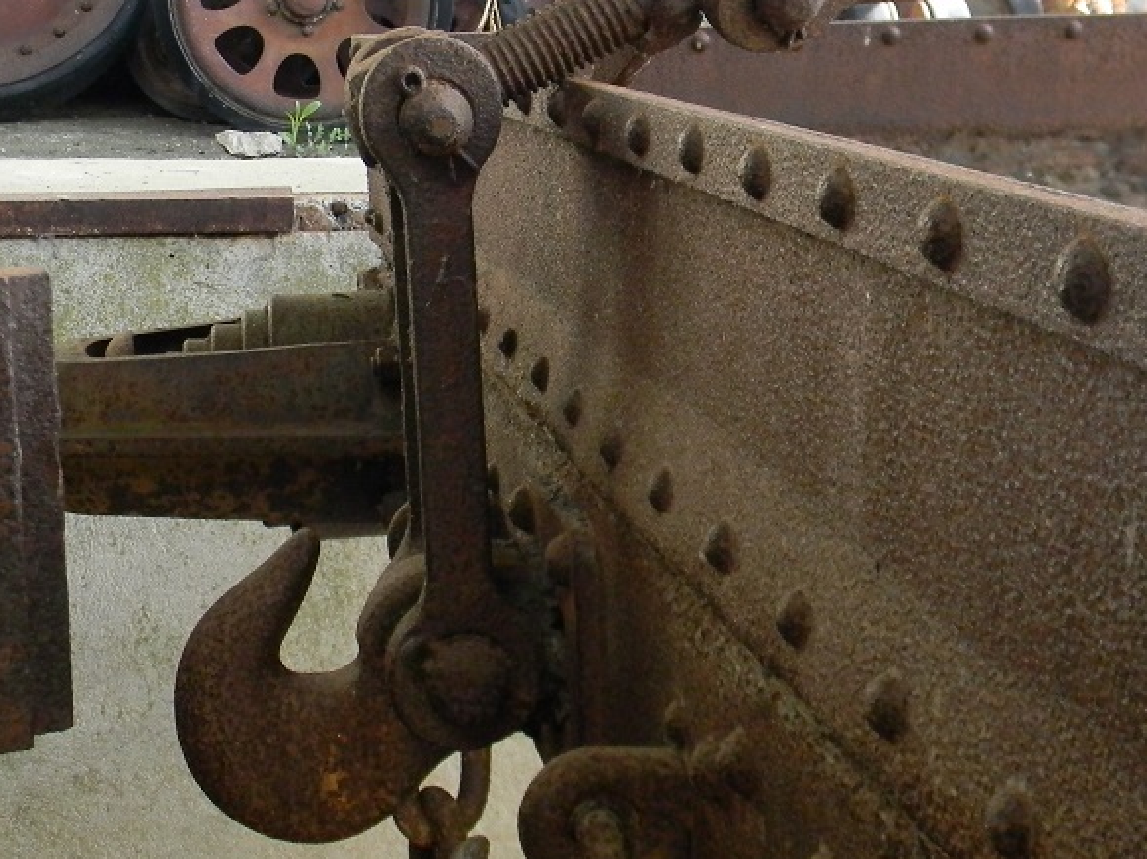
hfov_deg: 31.2
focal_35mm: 62
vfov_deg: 23.4
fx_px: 2053
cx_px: 620
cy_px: 233
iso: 385
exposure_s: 1/124
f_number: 3.7
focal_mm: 6.4
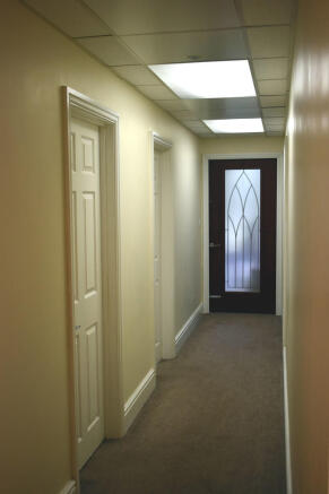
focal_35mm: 40
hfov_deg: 33.0
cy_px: 247
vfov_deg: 47.9
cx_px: 164
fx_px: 556
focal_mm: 27
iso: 500
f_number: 4
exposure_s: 1/60
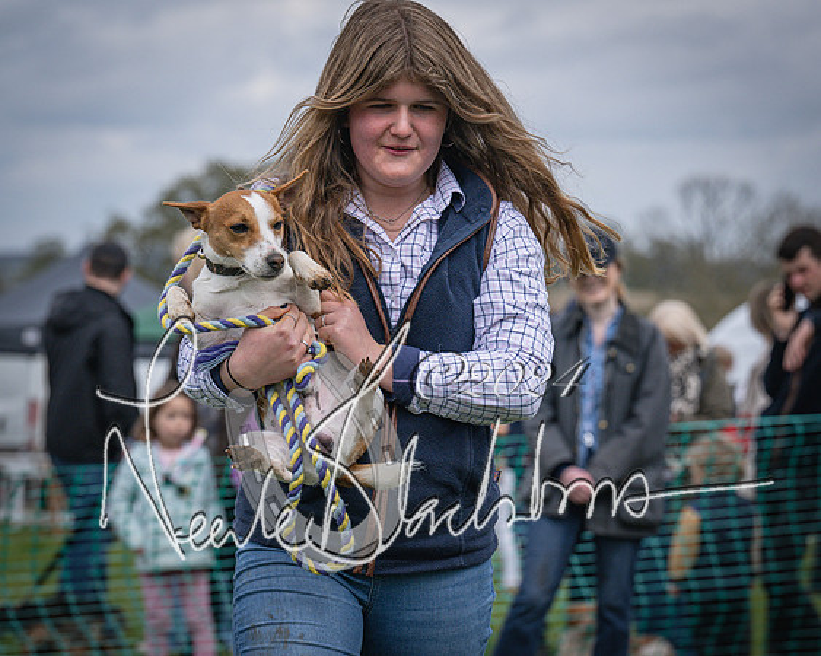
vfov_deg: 9.8
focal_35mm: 158
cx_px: 220
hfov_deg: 12.2
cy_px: 500
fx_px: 3834
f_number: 4
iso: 400
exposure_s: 1/4000
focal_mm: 92
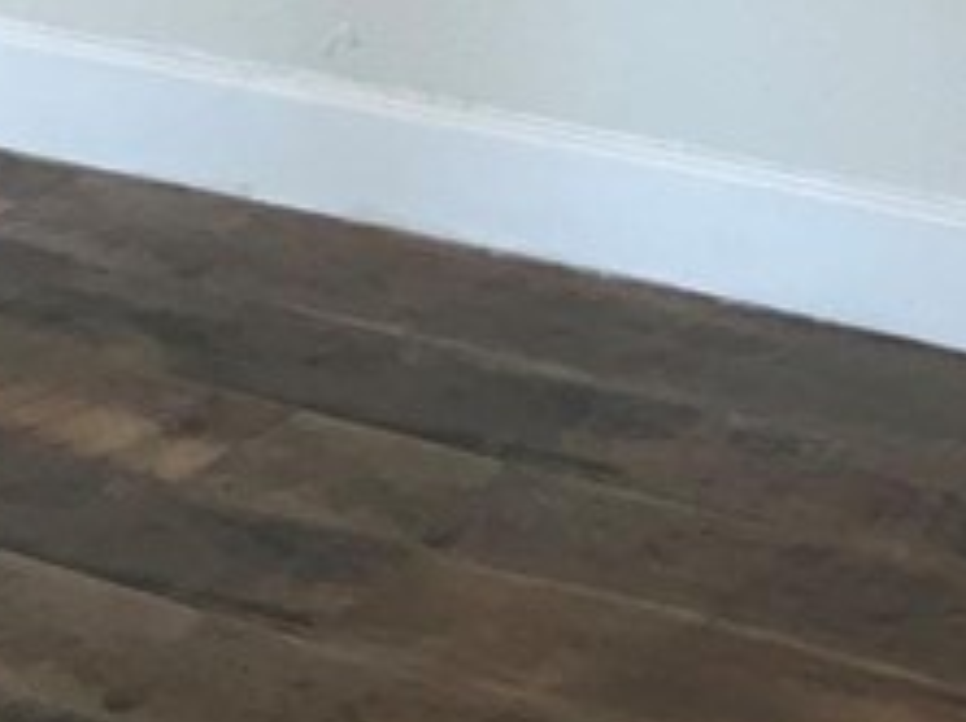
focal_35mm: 134
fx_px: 3735
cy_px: -848
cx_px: 1466
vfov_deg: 10.0
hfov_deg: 13.8
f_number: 1.8
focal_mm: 3
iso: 25
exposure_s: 1/60
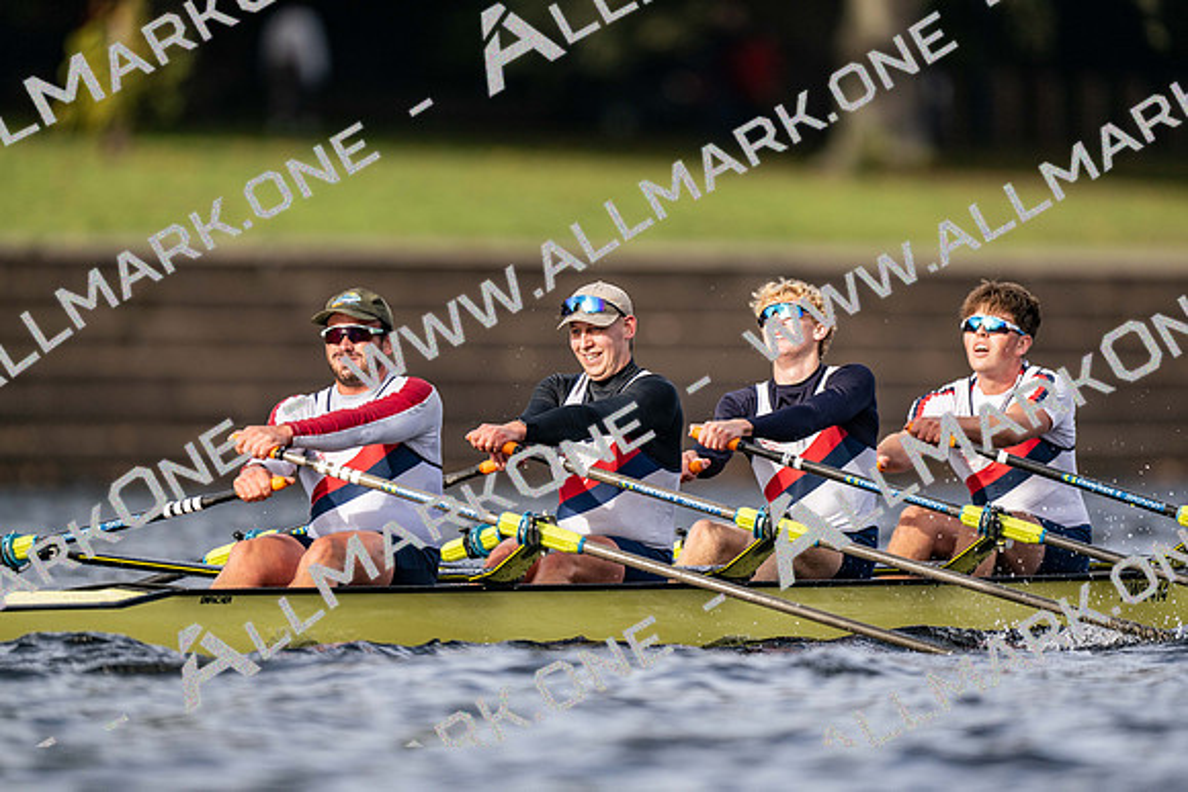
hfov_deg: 3.4
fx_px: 19814
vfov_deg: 2.3
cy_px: 396
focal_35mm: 600
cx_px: 594
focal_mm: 600
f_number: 4
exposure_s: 1/2500
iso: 400
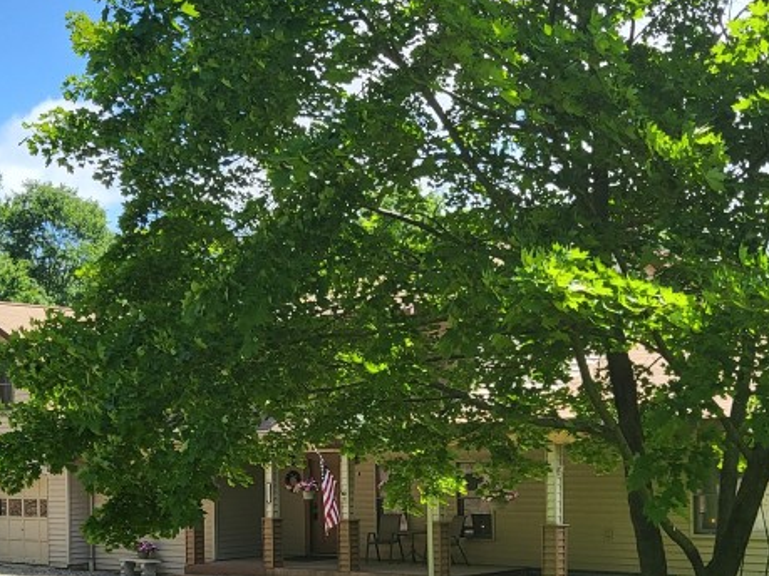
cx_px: 333
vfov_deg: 24.7
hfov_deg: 33.2
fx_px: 1288
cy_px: 491
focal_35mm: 58
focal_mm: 4.25
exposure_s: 1/1170
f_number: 1.8
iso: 50
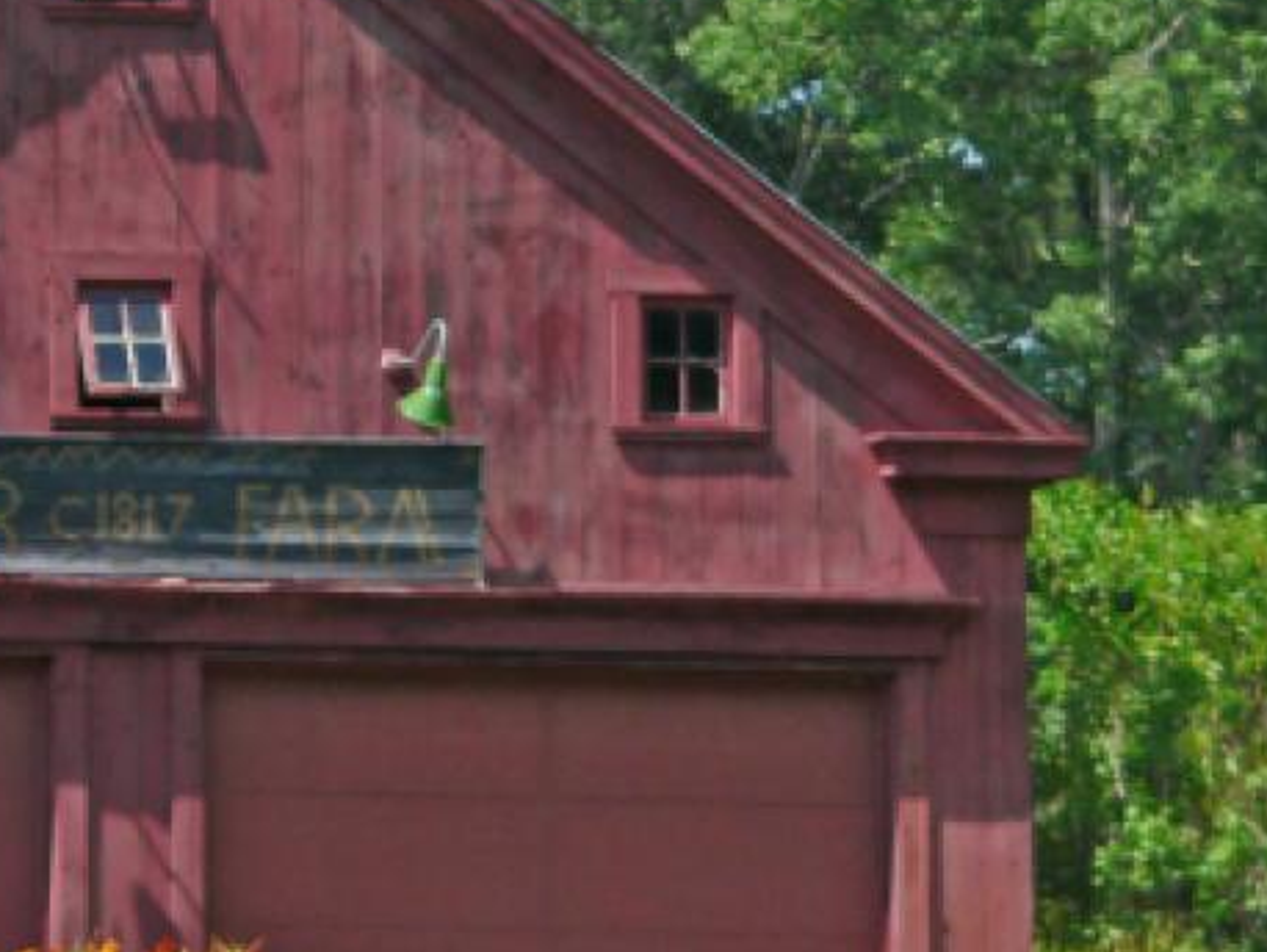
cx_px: 6
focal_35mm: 360
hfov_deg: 5.5
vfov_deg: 4.1
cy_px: 314
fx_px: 13183
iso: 80
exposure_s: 1/800
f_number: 4
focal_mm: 26.8
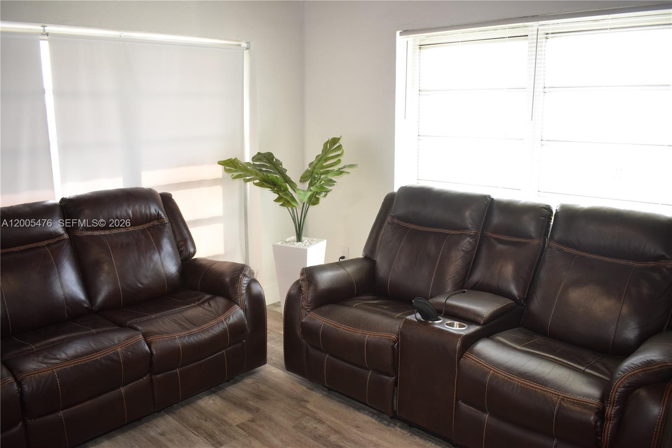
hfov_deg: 67.4
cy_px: 224
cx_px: 336
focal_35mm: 27
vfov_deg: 47.9
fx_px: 504
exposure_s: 1/80
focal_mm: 18
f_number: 4.5
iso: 800
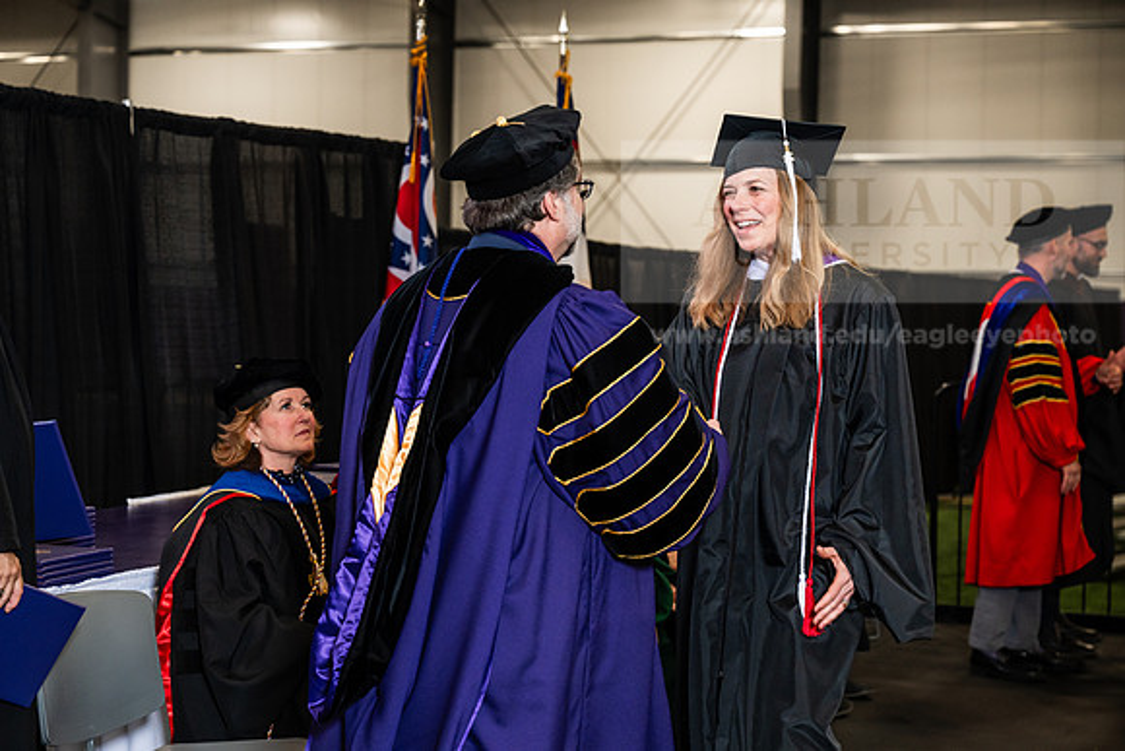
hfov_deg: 28.8
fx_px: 2188
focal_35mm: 70
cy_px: 376
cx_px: 562
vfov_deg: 19.5
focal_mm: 70
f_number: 4.5
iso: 1250
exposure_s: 1/200
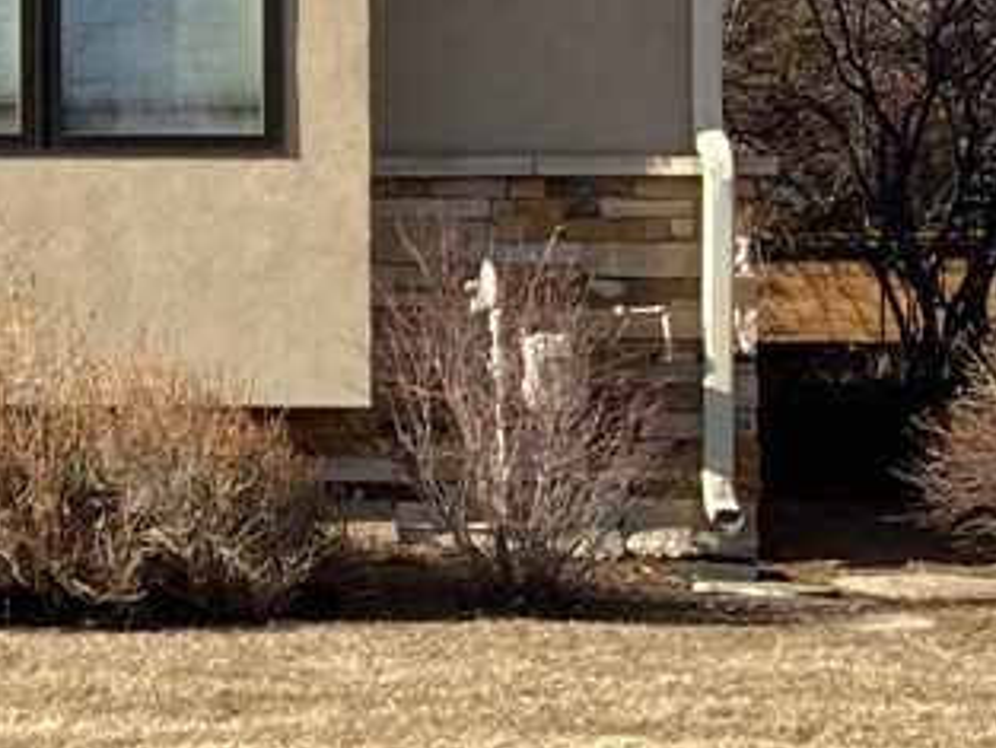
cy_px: 277
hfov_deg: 10.2
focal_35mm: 183
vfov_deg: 8.1
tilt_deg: +1.5
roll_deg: -2.1
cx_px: -831
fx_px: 5267
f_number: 1.8
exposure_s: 1/852
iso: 20
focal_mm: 3.99
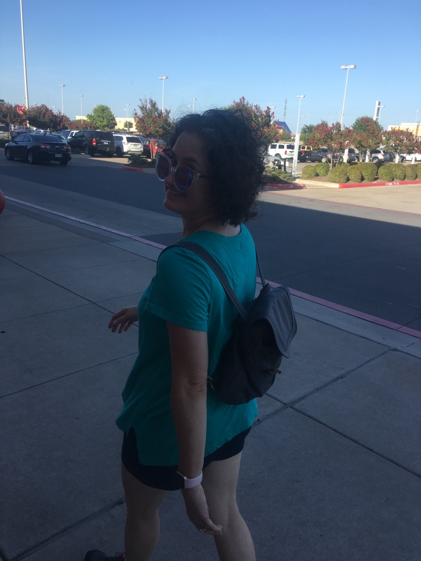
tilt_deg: -15.3
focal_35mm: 29
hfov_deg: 48.2
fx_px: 470
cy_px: 280
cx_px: 210
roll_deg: -0.1
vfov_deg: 61.6
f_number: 2.2
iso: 25
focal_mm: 4.15
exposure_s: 1/699
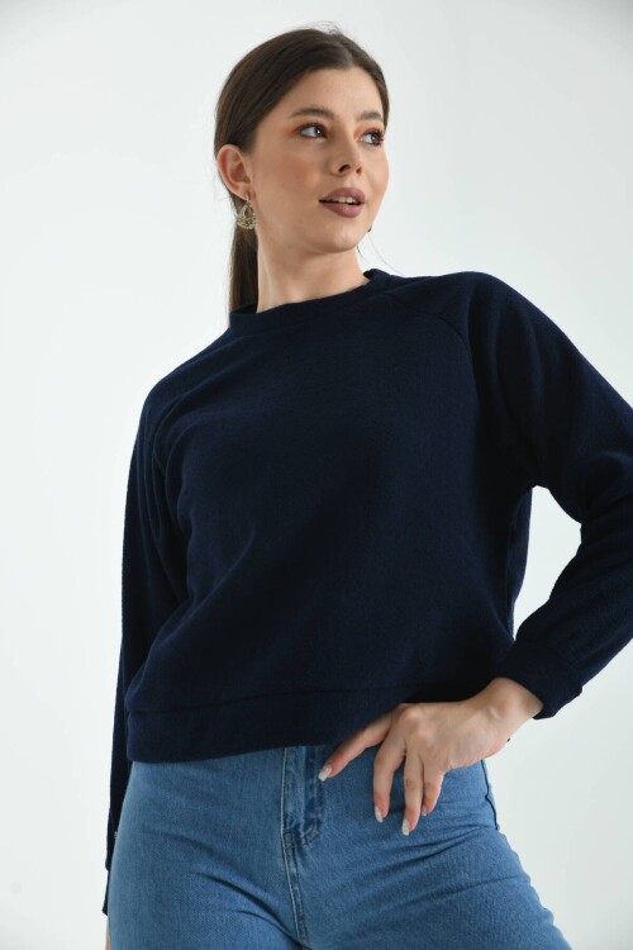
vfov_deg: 31.0
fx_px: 1714
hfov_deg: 20.9
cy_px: 475
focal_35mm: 65
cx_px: 316
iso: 100
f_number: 6.3
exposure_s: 1/125
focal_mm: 65
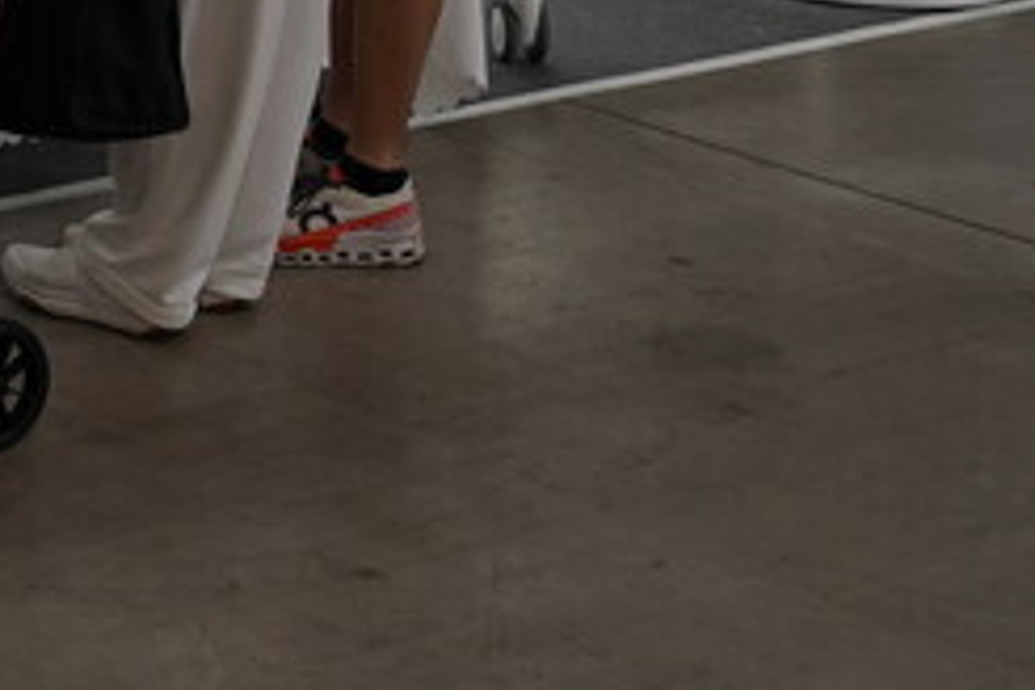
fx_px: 3478
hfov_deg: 15.1
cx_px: -719
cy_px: -589
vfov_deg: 10.6
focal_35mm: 121
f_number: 4
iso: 125
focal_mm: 21
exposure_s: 1/60
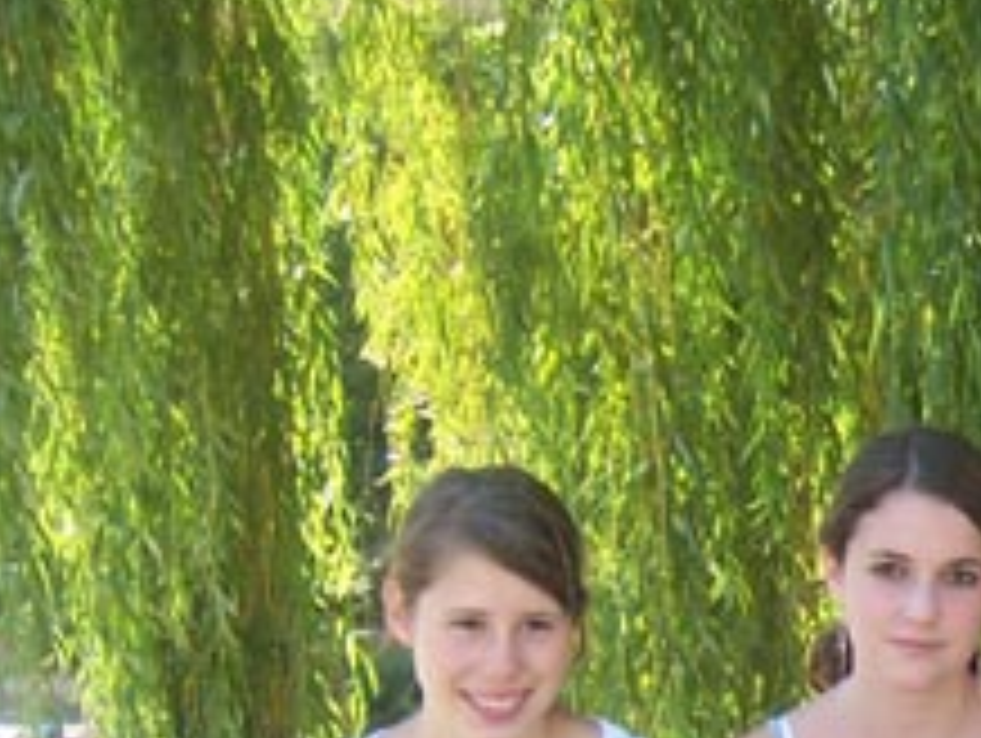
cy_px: 909
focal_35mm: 99
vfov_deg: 14.4
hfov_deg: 18.5
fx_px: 2809
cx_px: 1260
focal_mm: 6.2
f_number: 2.8
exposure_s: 1/100
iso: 80
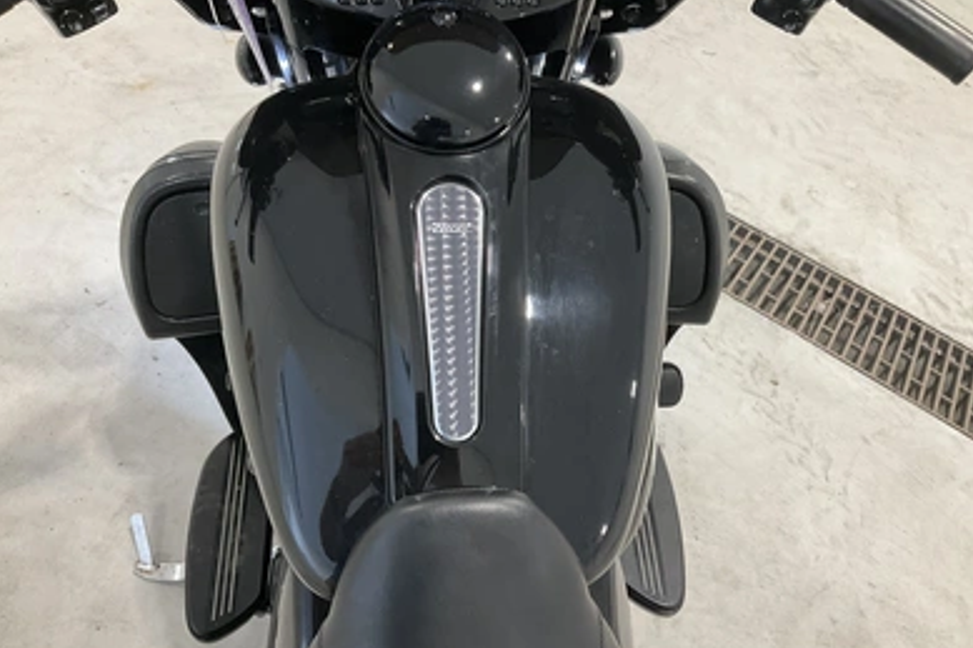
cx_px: 495
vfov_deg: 42.3
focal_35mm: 31
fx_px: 837
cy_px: 320
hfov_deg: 60.3
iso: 80
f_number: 1.8
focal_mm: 3
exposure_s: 1/60
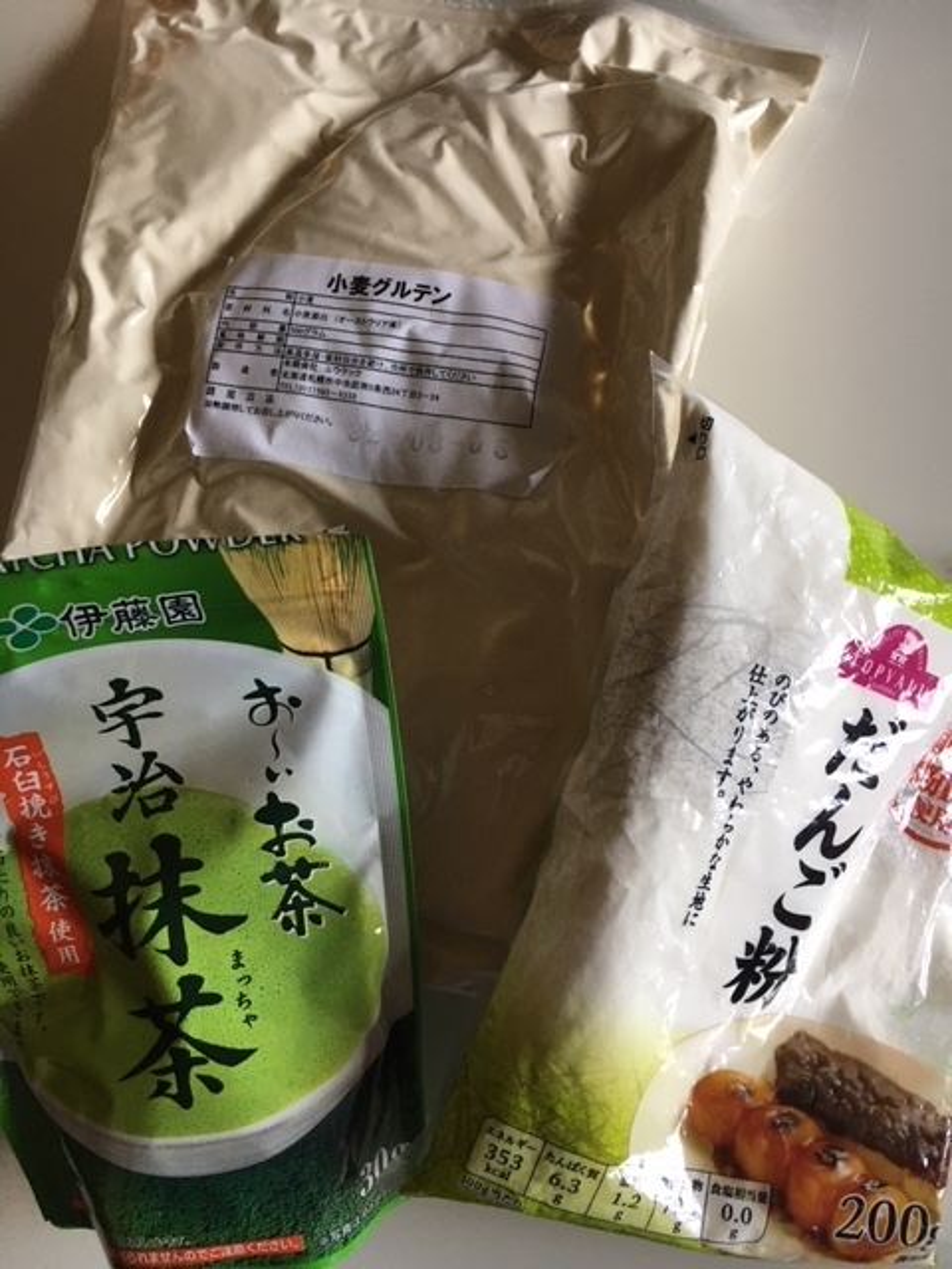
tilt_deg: -80.1
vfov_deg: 61.7
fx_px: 1063
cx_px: 476
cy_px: 634
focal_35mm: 29
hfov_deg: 48.2
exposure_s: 1/30
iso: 40
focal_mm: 4.15
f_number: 2.2
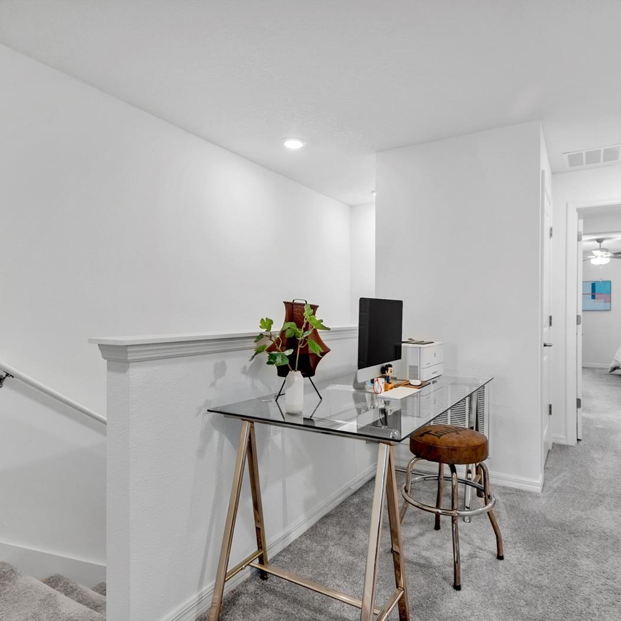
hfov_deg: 69.6
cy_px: 313
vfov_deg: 69.6
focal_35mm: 22
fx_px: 447
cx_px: 330
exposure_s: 1/20
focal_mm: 17
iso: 400
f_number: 6.3
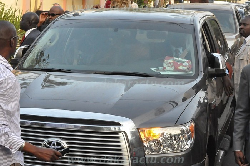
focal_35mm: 82
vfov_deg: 16.5
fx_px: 572
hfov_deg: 24.7
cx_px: 125
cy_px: 83
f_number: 16
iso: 3200
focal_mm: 55
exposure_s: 1/250
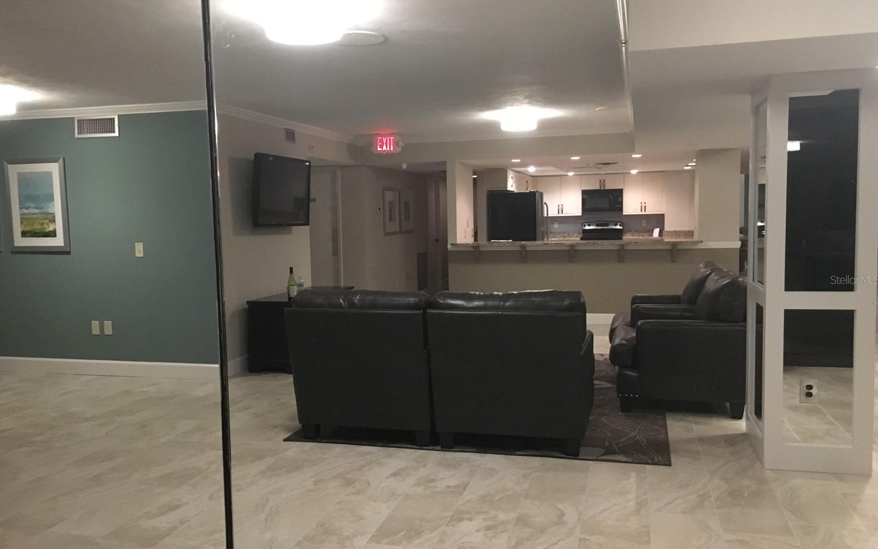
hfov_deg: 61.2
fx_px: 742
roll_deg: +1.7
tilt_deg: -4.5
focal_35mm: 31
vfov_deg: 40.6
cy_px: 279
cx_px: 440
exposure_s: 1/15
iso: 400
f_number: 2.2
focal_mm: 4.15
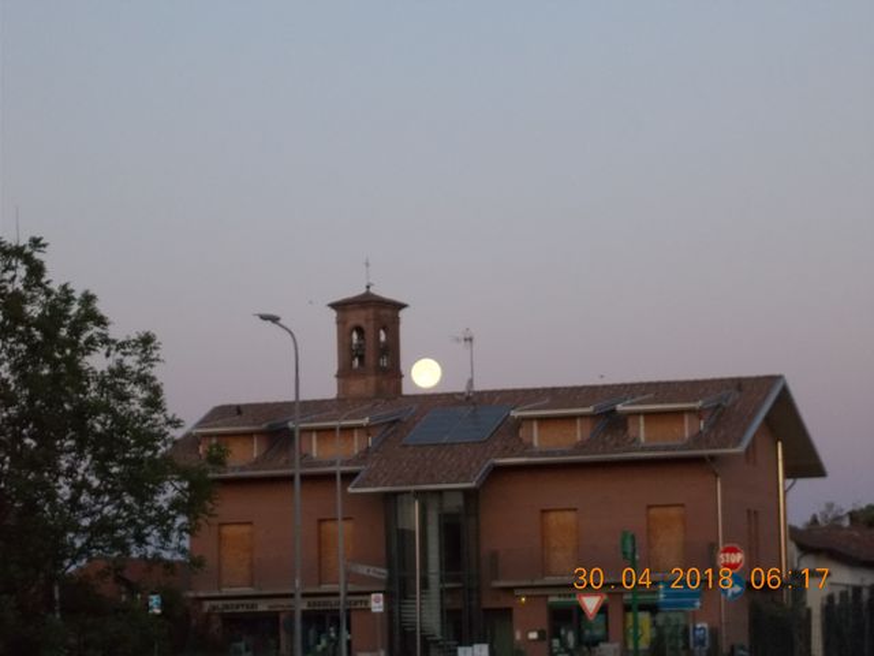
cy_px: 328
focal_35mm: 130
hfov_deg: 15.2
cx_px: 437
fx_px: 3282
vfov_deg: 11.4
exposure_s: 1/60
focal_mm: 23
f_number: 6.5
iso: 320
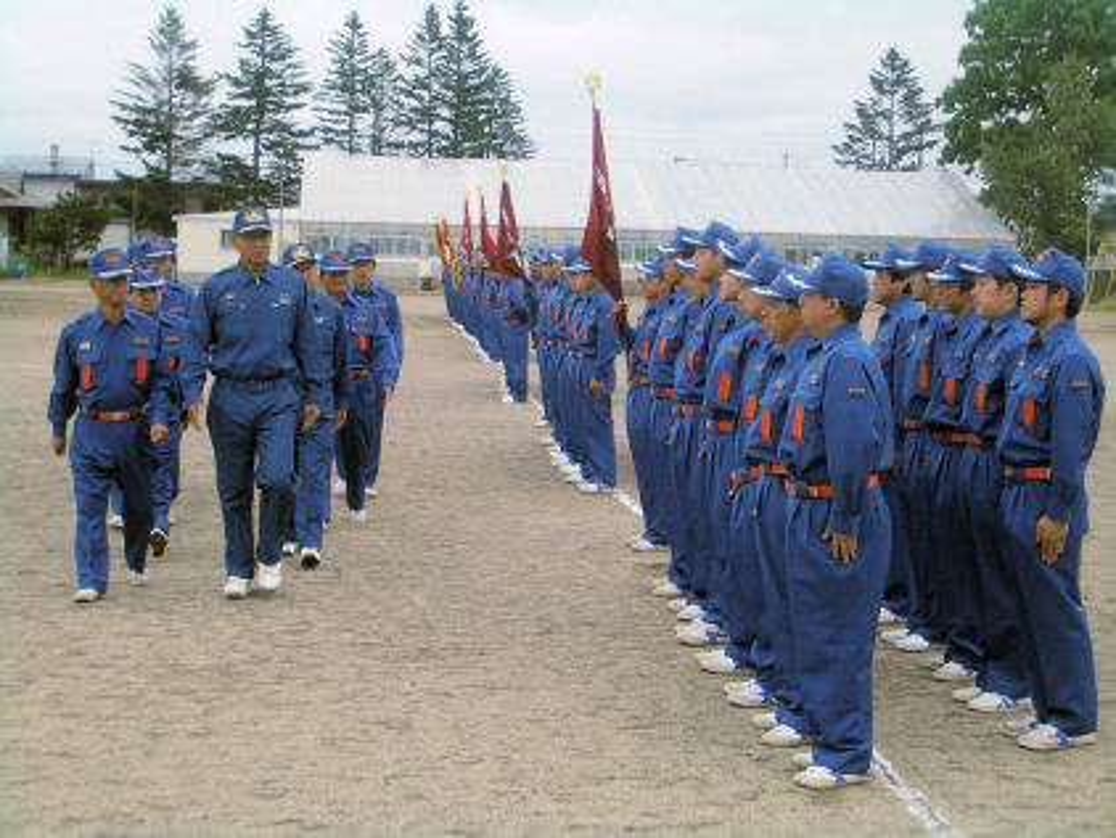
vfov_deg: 19.9
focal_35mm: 74
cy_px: 419
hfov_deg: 26.3
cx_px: 558
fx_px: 2387
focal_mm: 12.2
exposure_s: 1/400
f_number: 3.9
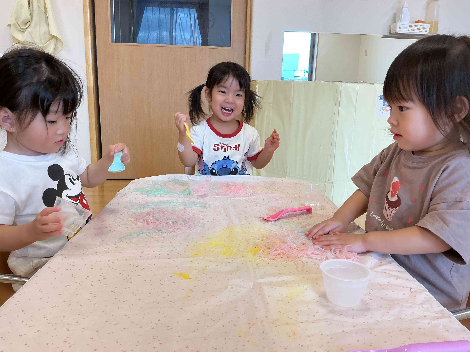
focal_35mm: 29
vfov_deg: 48.2
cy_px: 176
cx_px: 235
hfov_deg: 61.7
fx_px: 394
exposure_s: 1/120
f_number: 1.8
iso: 32
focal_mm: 3
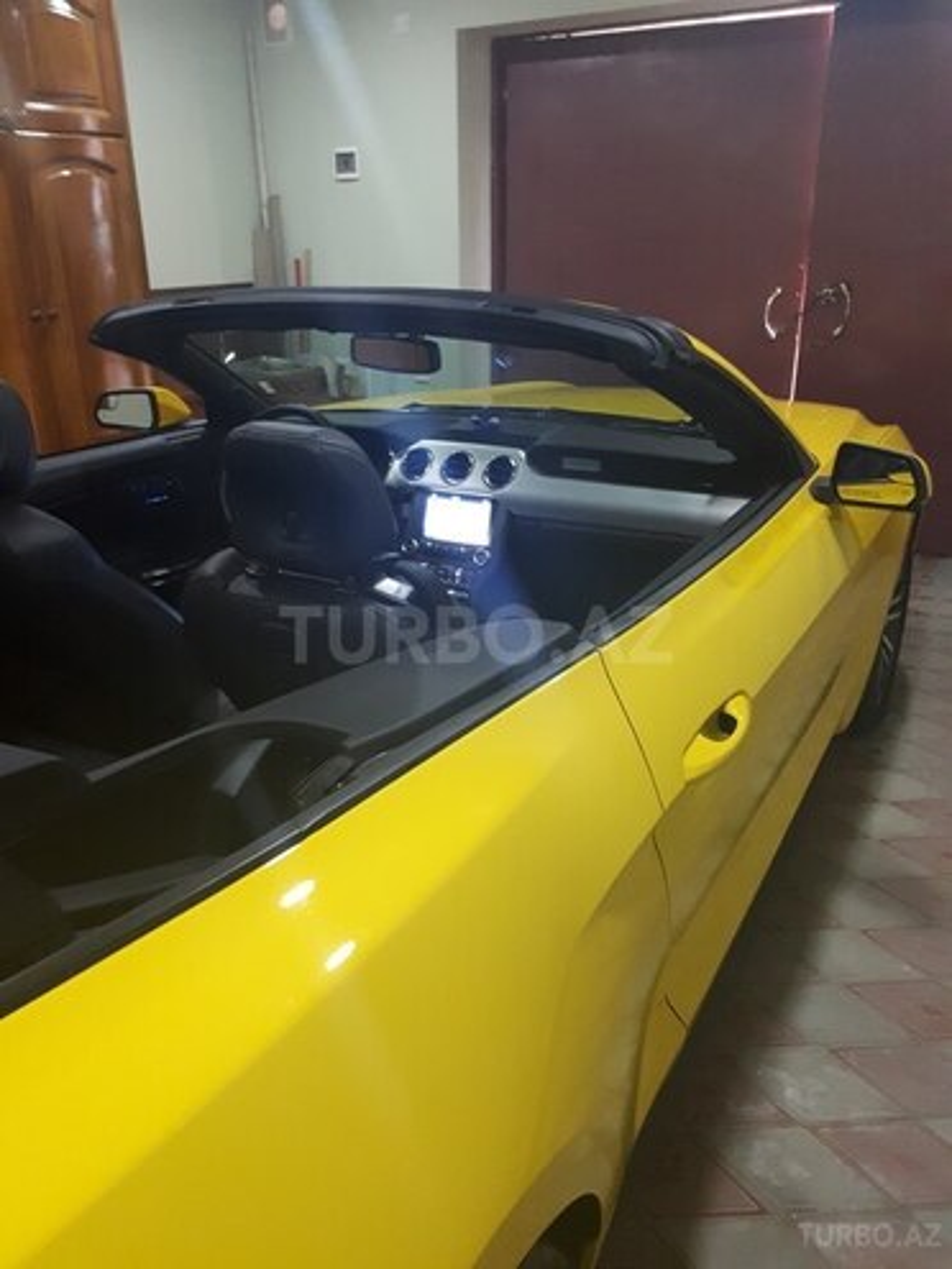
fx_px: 990
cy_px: 634
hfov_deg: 51.4
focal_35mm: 27
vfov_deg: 65.3
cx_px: 476
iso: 400
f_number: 1.9
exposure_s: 1/17
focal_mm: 3.6
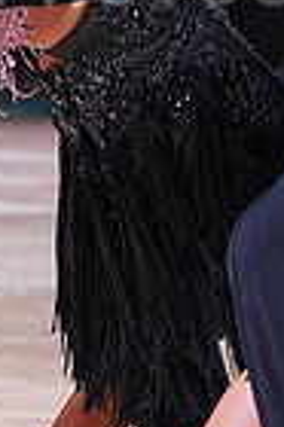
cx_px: 179
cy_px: -40
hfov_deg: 3.3
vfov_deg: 5.0
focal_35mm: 410
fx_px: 4863
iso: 3200
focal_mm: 99
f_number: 4
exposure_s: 1/400
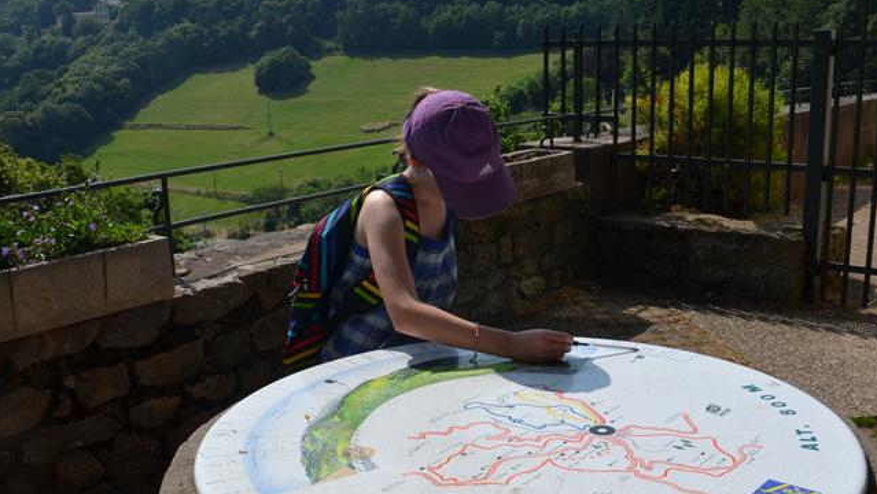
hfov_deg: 50.4
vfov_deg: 29.5
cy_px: 325
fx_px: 931
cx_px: 487
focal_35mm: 40
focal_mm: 18
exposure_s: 1/320
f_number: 9
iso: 100
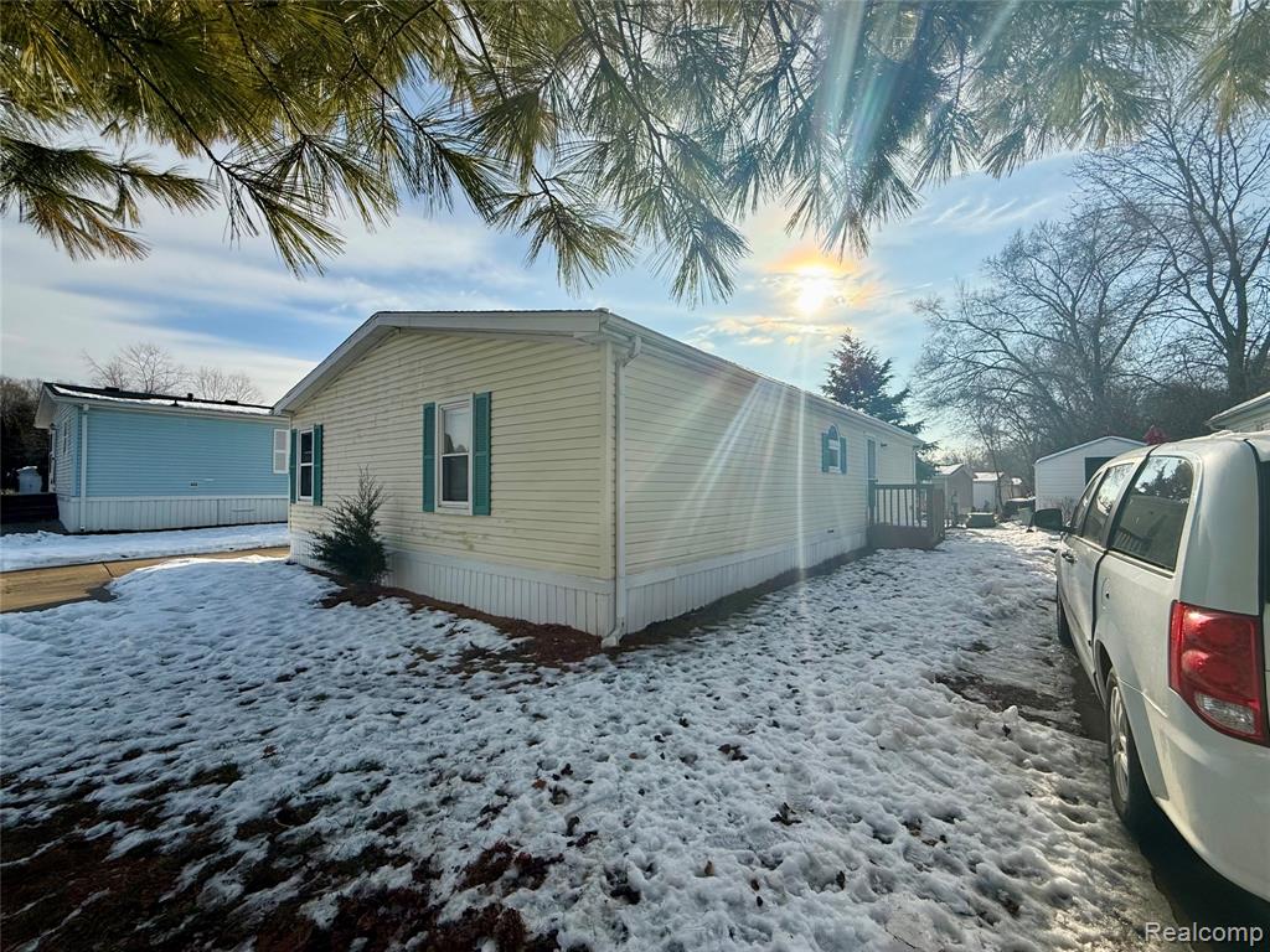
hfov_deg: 102.1
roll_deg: +0.5
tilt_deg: +1.3
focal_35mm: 14
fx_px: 514
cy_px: 476
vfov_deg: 85.7
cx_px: 635
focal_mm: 2.22
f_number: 2.2
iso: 80
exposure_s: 1/4425
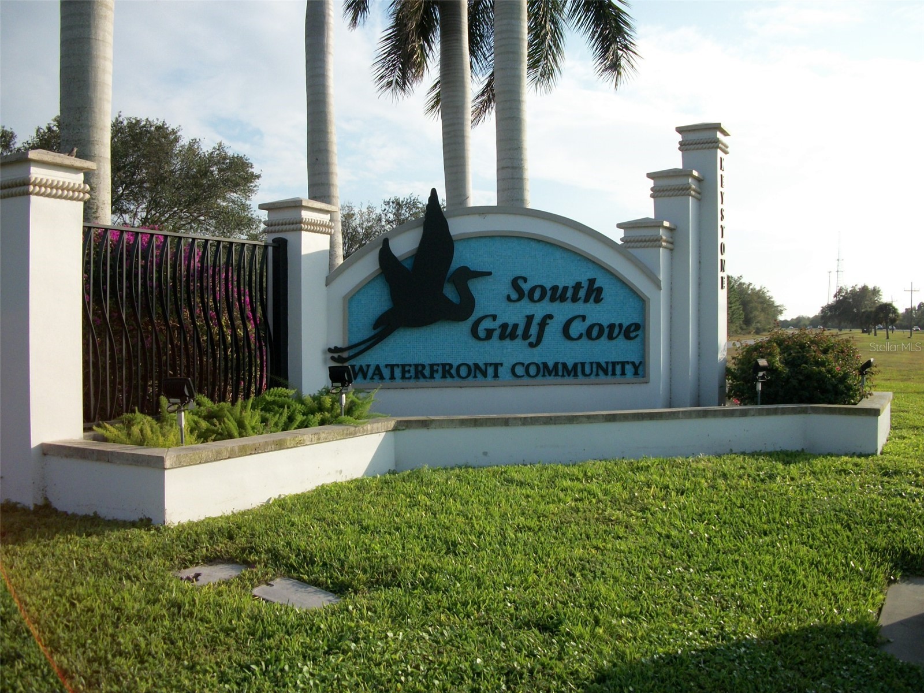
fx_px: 854
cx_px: 462
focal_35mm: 32
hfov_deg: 56.8
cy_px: 346
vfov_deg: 44.2
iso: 80
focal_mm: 5.7
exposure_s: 1/160
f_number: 8.8
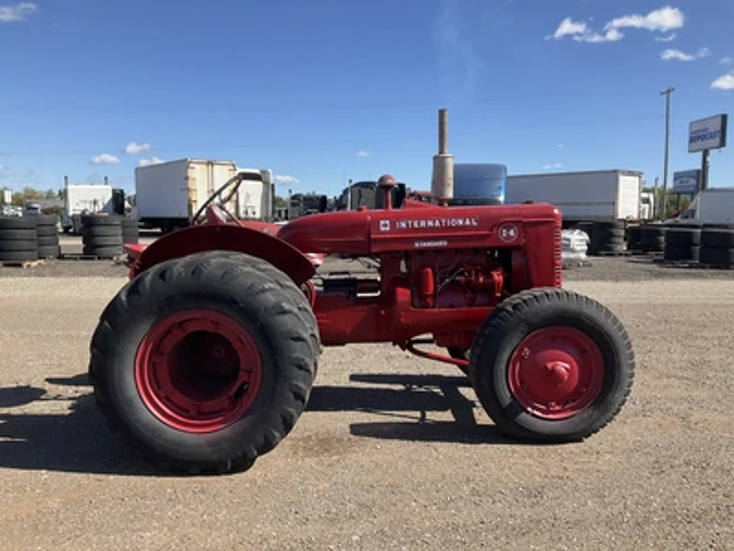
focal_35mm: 29
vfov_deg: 48.2
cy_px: 276
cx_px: 367
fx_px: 615
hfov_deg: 61.7
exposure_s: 1/1311
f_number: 1.8
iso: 25
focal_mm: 3
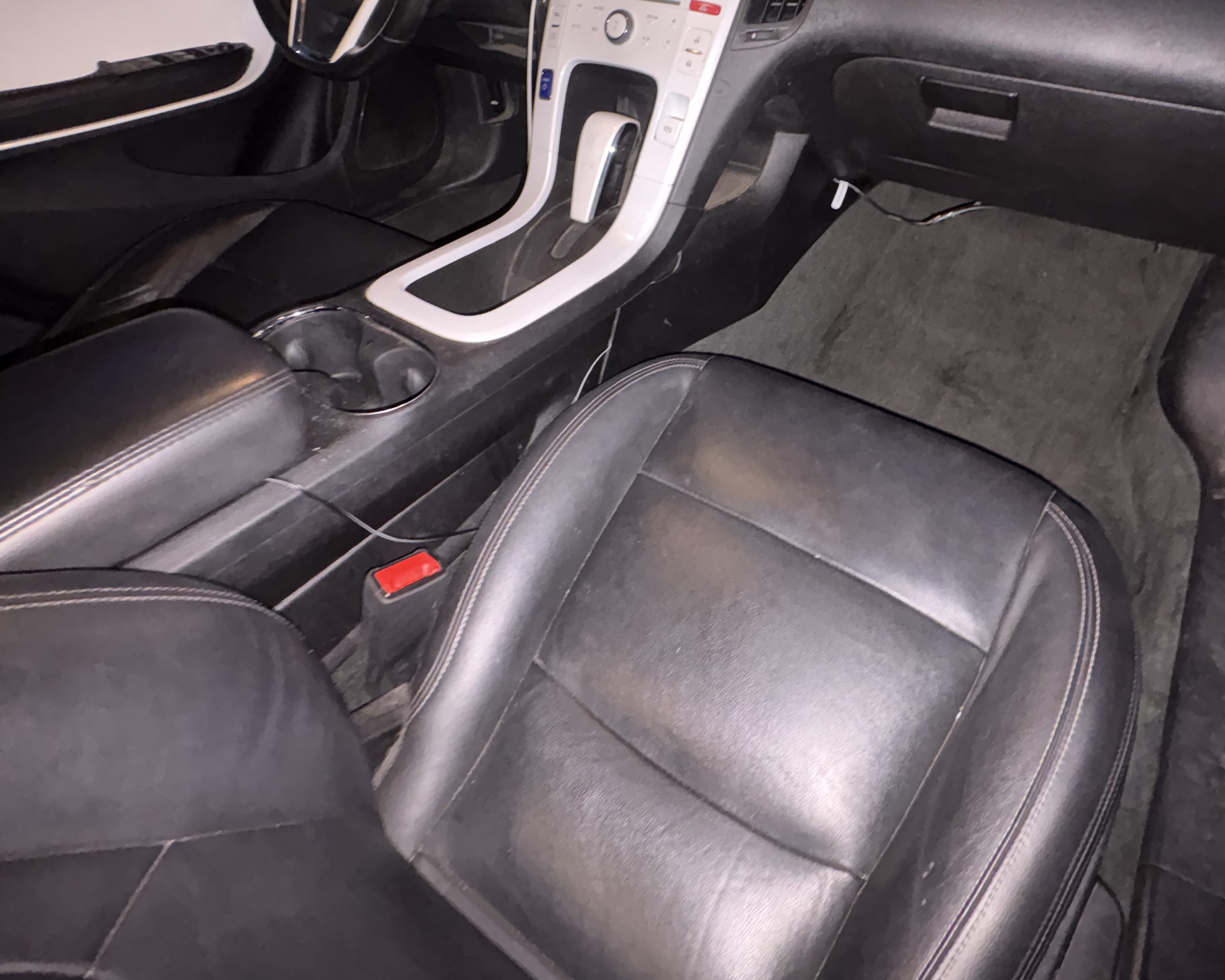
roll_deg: -0.4
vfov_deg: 66.2
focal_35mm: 20
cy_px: 324
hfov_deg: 79.7
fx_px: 725
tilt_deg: -35.0
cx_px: 718
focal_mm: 2.22
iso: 200
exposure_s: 1/16
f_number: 2.2
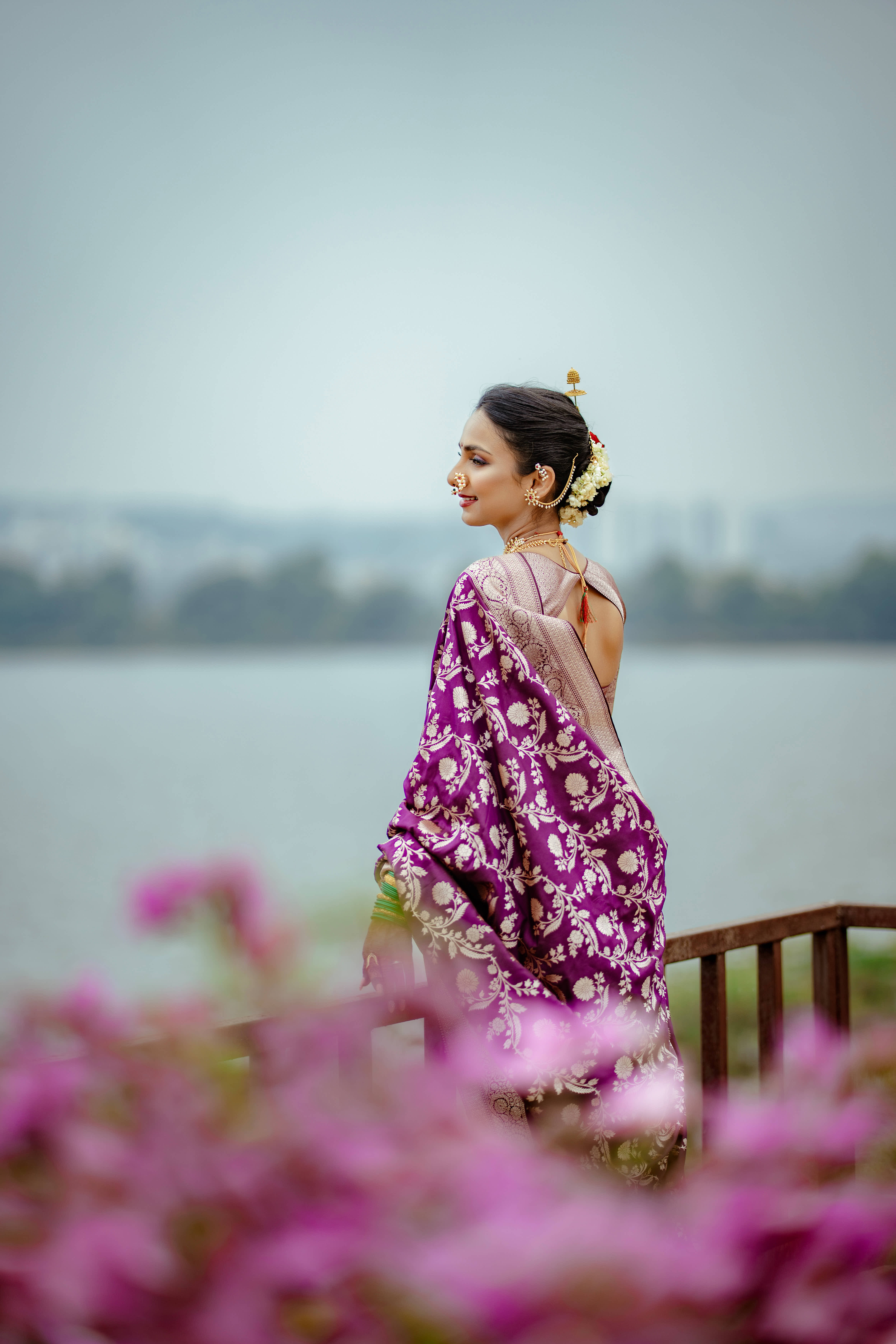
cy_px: 672
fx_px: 3173
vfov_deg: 23.9
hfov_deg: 16.1
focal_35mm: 85
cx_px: 448
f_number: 1.4
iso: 64
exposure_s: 1/800
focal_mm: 85
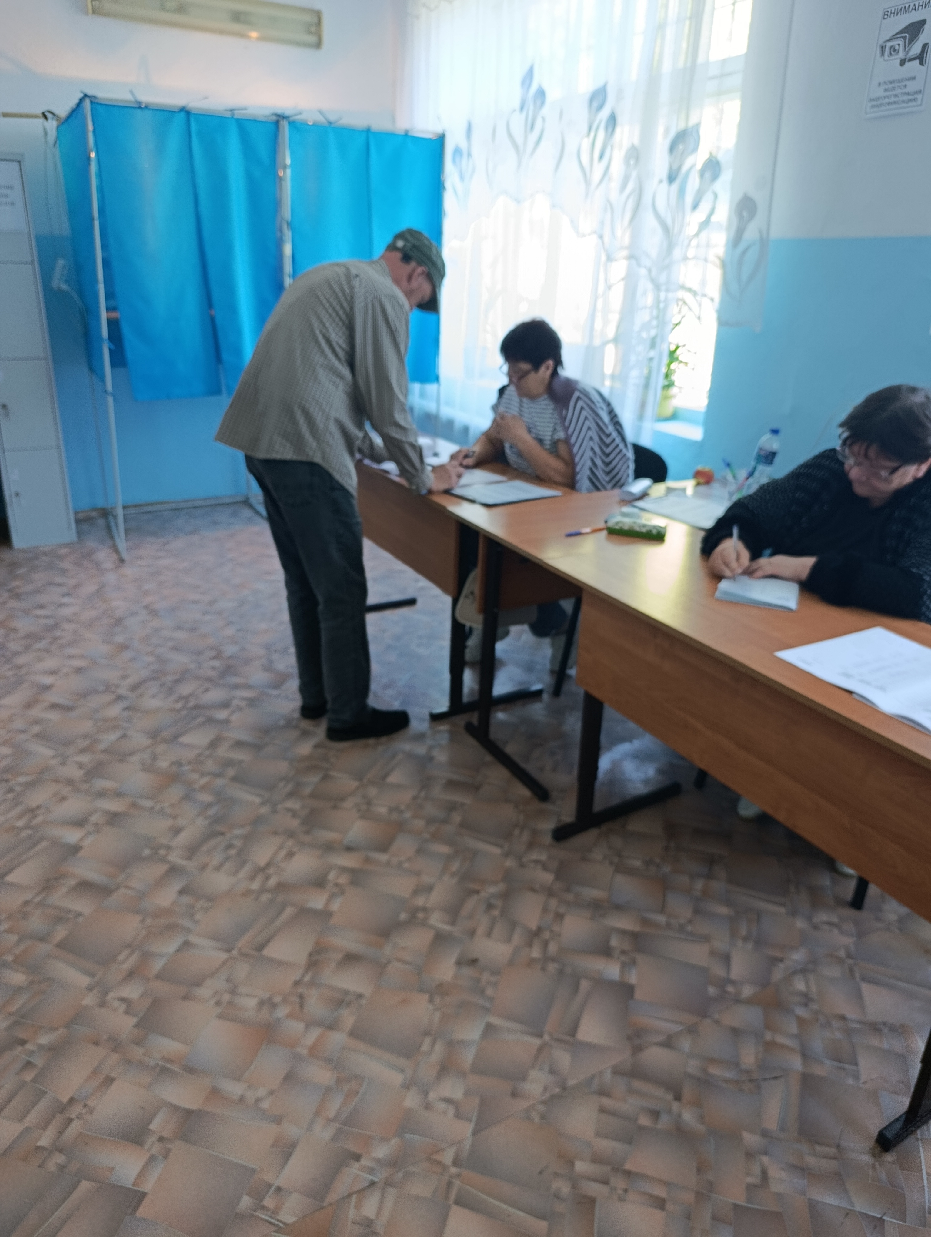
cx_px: 466
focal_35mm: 23
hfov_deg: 59.0
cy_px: 618
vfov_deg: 73.8
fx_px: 823
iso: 655
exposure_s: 1/50
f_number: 1.65
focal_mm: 6.11
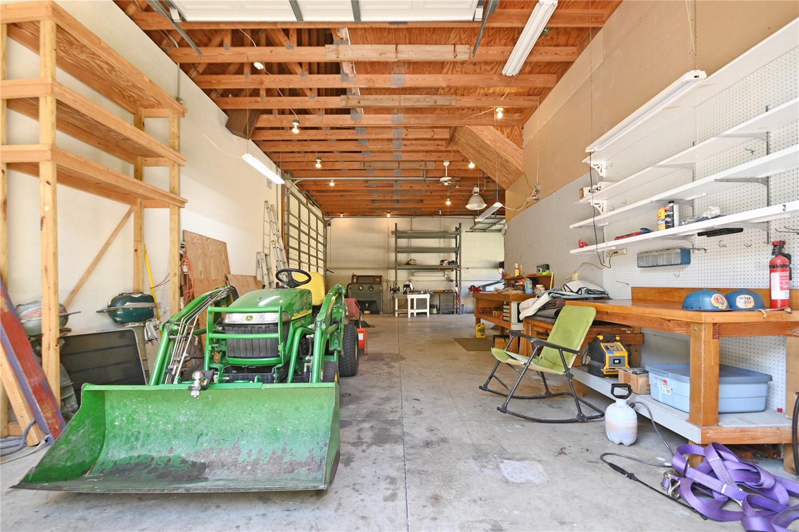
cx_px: 400
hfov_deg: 100.4
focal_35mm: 15
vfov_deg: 77.3
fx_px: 333
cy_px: 266
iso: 1000
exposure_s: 1/125
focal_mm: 10
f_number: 5.6
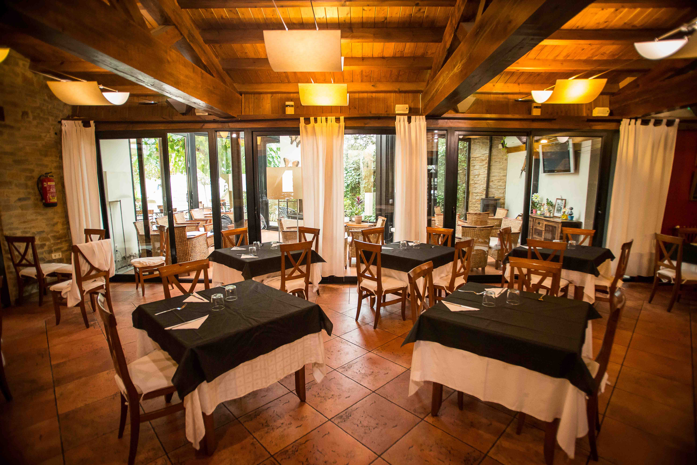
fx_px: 329
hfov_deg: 93.3
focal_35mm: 17
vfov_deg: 70.5
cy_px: 232
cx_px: 348
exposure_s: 1/60
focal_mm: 17
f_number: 3.5
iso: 3200
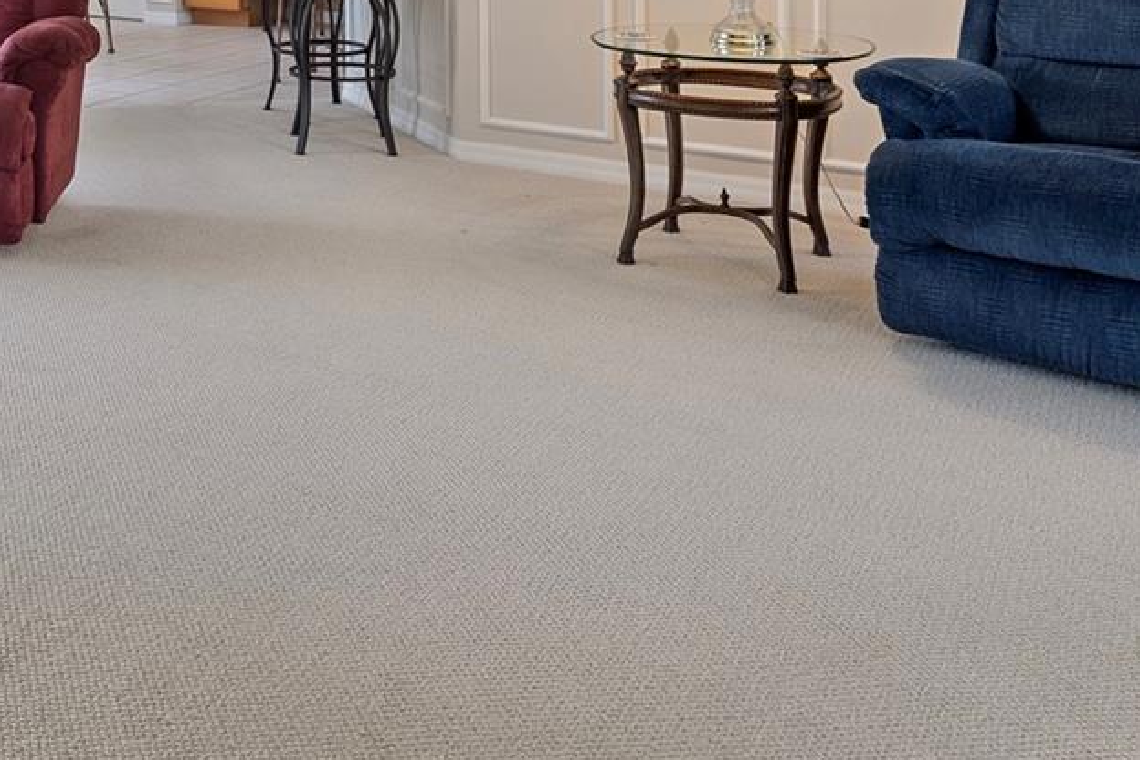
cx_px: 51
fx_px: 1298
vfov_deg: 28.9
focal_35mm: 41
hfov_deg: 42.2
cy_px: -117
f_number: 8
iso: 400
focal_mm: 16
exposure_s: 1/2
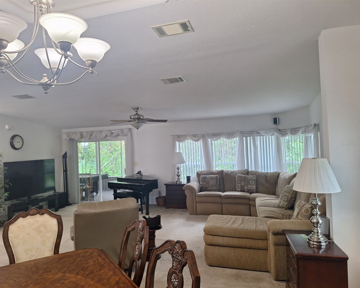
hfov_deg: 70.3
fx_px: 256
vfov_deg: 58.8
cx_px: 171
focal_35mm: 24
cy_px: 144
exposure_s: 1/40
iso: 125
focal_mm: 5.54
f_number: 1.8
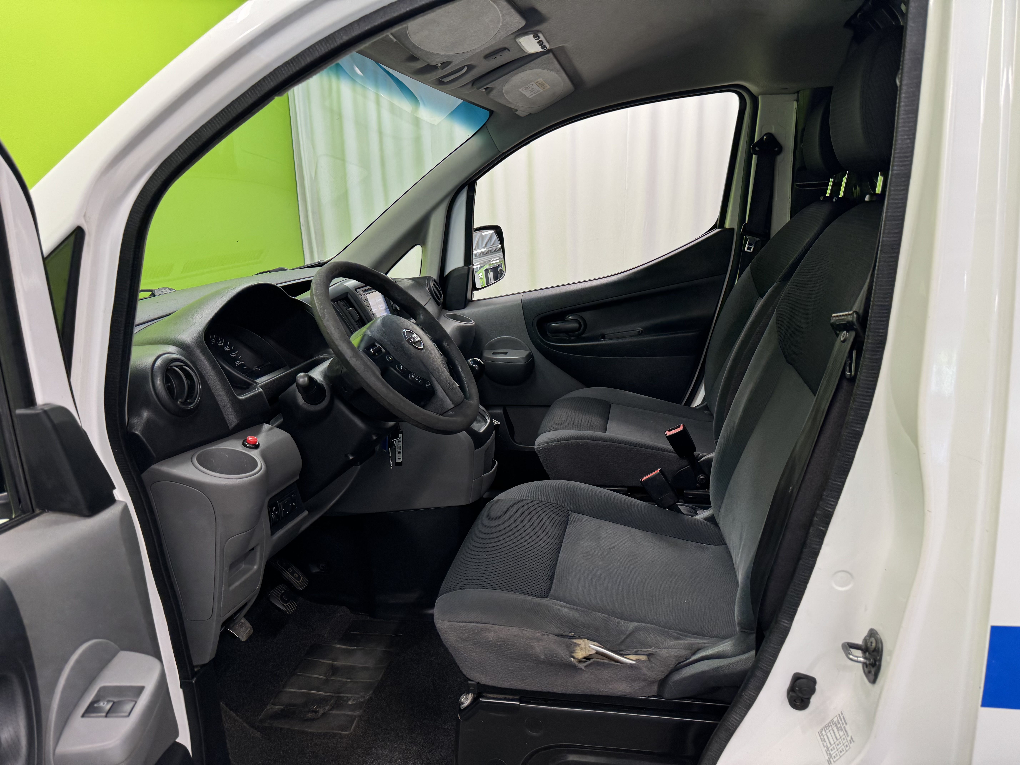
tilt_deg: -14.2
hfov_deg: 71.6
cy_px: 382
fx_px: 707
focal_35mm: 24
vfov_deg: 56.8
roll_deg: +2.1
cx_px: 510
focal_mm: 6.76
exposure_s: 1/100
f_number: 1.78
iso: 100
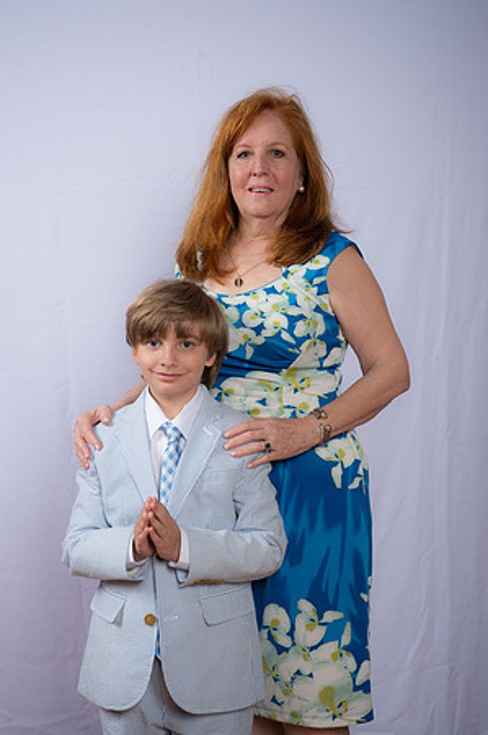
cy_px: 368
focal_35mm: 65
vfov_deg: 31.0
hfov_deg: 20.9
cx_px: 244
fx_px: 1325
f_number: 8
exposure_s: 1/160
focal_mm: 65
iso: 250
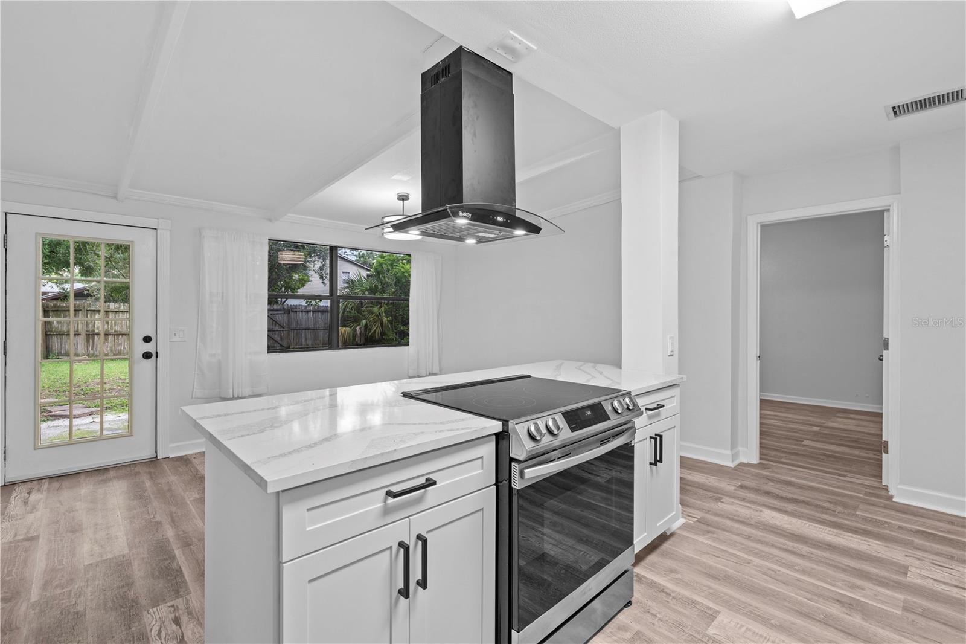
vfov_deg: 73.7
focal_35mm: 16
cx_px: 483
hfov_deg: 96.7
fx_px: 429
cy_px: 322
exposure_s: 1/2.5
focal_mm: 16
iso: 250
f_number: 8
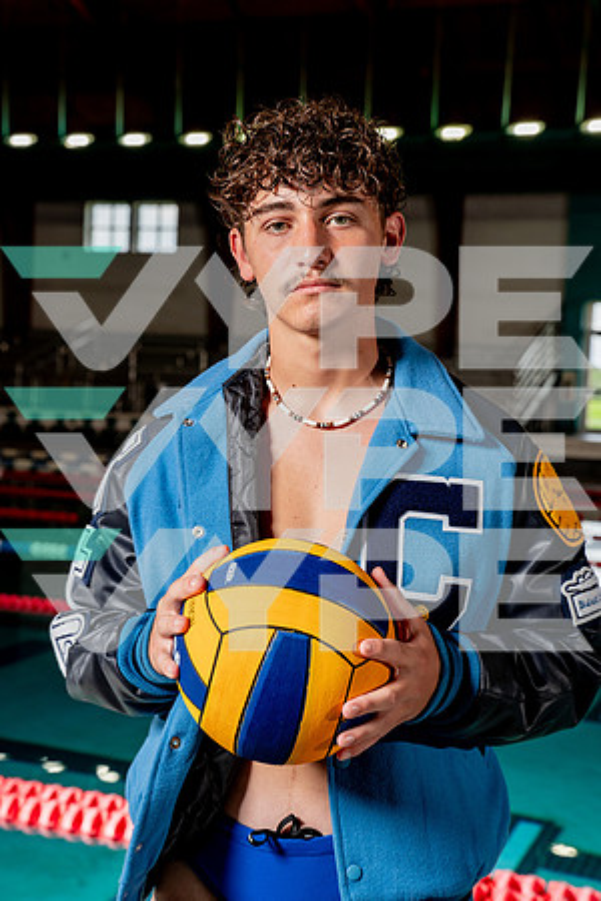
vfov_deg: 33.9
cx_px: 300
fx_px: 1477
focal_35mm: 59
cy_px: 450
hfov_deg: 23.0
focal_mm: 59
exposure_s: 1/250
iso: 400
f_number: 6.3
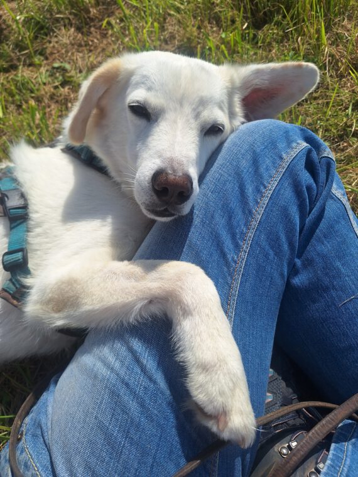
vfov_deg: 73.9
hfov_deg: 58.9
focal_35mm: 23
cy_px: 238
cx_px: 179
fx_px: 317
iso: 40
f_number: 1.8
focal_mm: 5.54
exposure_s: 1/4651
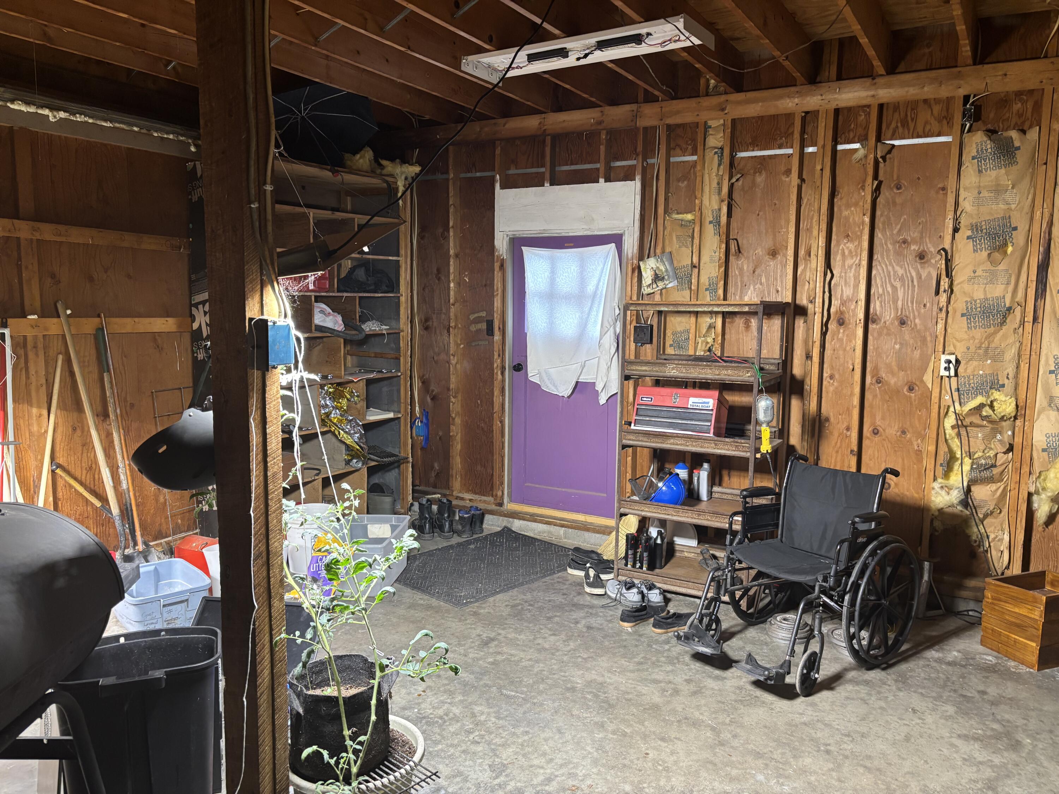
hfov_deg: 67.3
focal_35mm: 26
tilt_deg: -7.2
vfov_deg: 53.1
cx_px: 530
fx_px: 795
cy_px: 397
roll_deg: -1.2
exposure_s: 1/60
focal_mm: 5.96
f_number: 1.6
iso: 250
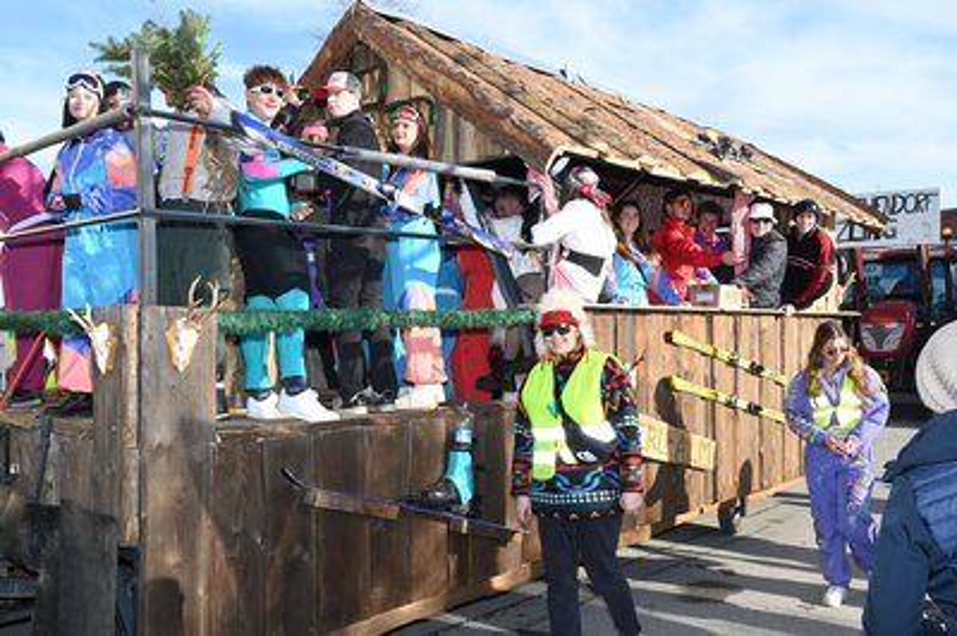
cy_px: 318
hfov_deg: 57.3
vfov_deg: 39.9
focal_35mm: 33
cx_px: 478
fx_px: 877
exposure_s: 1/200
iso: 1000
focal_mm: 33
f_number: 20
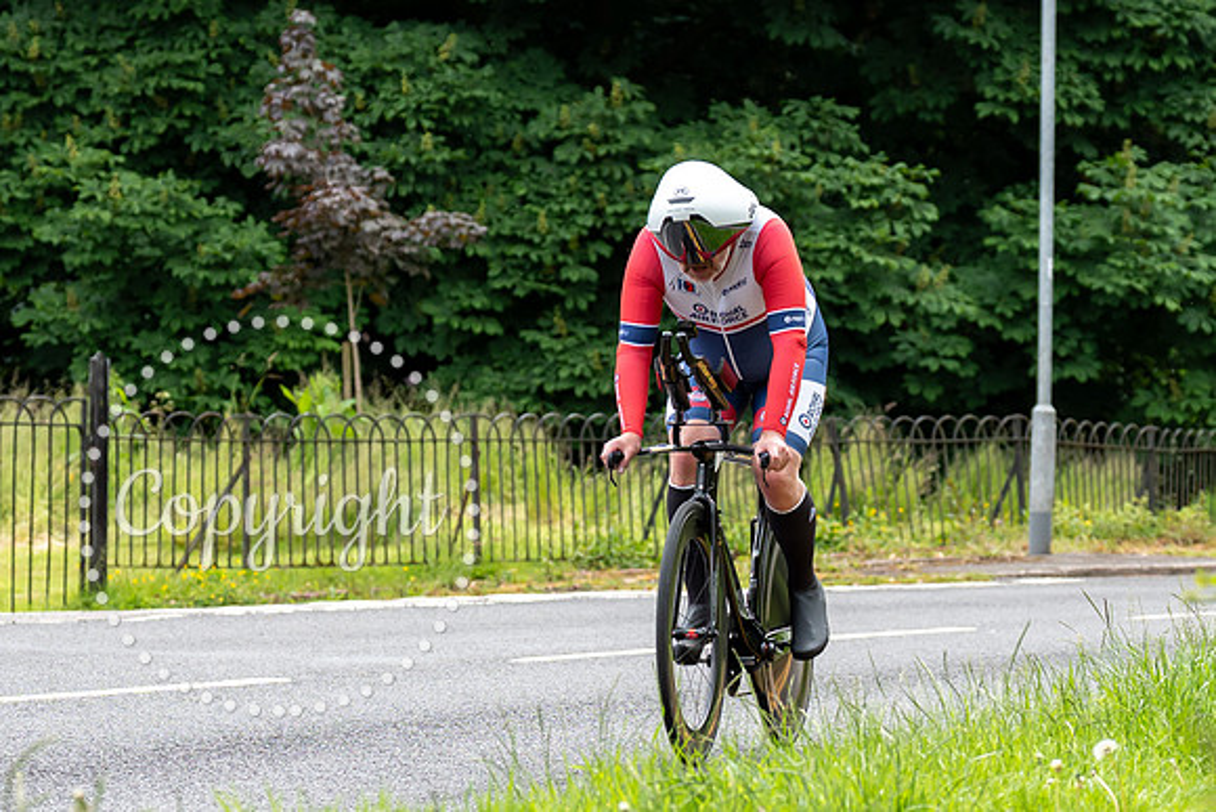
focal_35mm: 173
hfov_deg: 11.9
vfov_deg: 7.9
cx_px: 604
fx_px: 5845
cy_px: 599
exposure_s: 1/1000
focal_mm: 70
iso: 500
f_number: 3.5
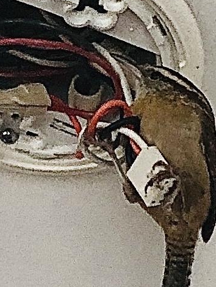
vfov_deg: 38.9
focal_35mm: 49
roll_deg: +1.0
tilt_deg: +41.4
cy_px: 136
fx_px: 407
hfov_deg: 29.3
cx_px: 56
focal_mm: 3.99
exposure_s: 1/24
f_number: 1.8
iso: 32
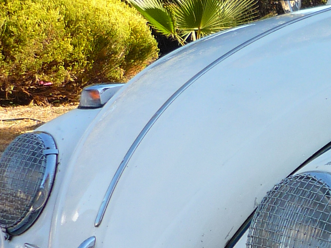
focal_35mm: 110
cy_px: 194
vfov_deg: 13.4
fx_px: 1052
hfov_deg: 16.5
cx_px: 478
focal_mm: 5.5
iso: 100
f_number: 2.8
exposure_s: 1/320
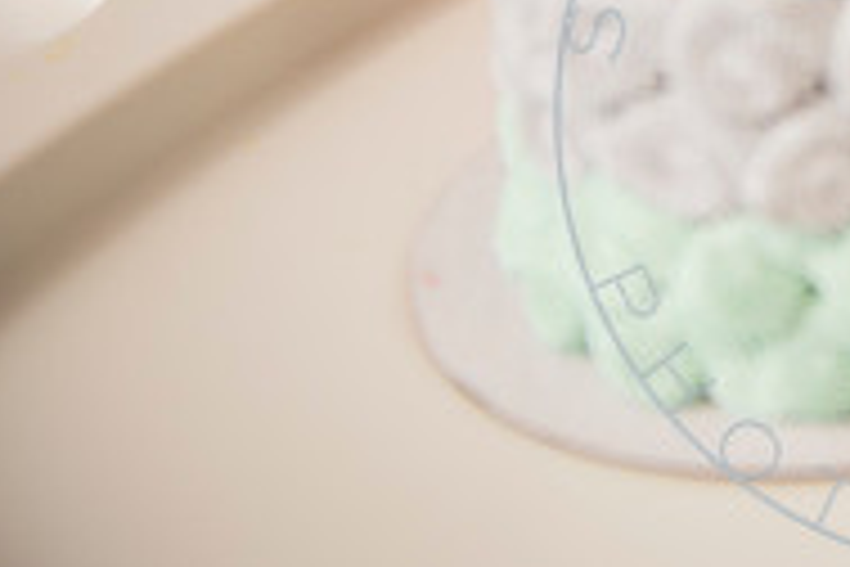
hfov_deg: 13.2
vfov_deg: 9.1
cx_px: 1241
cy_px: -263
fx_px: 3471
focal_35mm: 147
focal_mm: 48
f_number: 2.8
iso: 250
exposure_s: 1/160
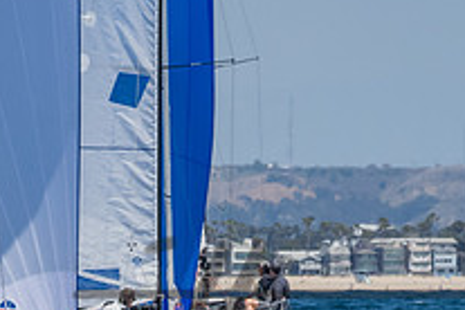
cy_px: 346
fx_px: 12167
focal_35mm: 942
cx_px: -56
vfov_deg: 1.5
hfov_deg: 2.2
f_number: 14
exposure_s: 1/800
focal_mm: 220
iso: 640
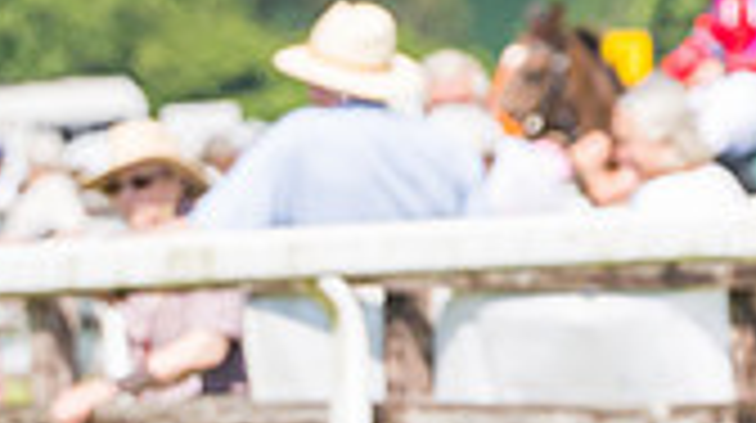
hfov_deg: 2.3
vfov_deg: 1.3
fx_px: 18419
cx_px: -117
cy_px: 170
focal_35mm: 920
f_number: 5
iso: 200
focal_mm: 110
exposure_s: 1/1000
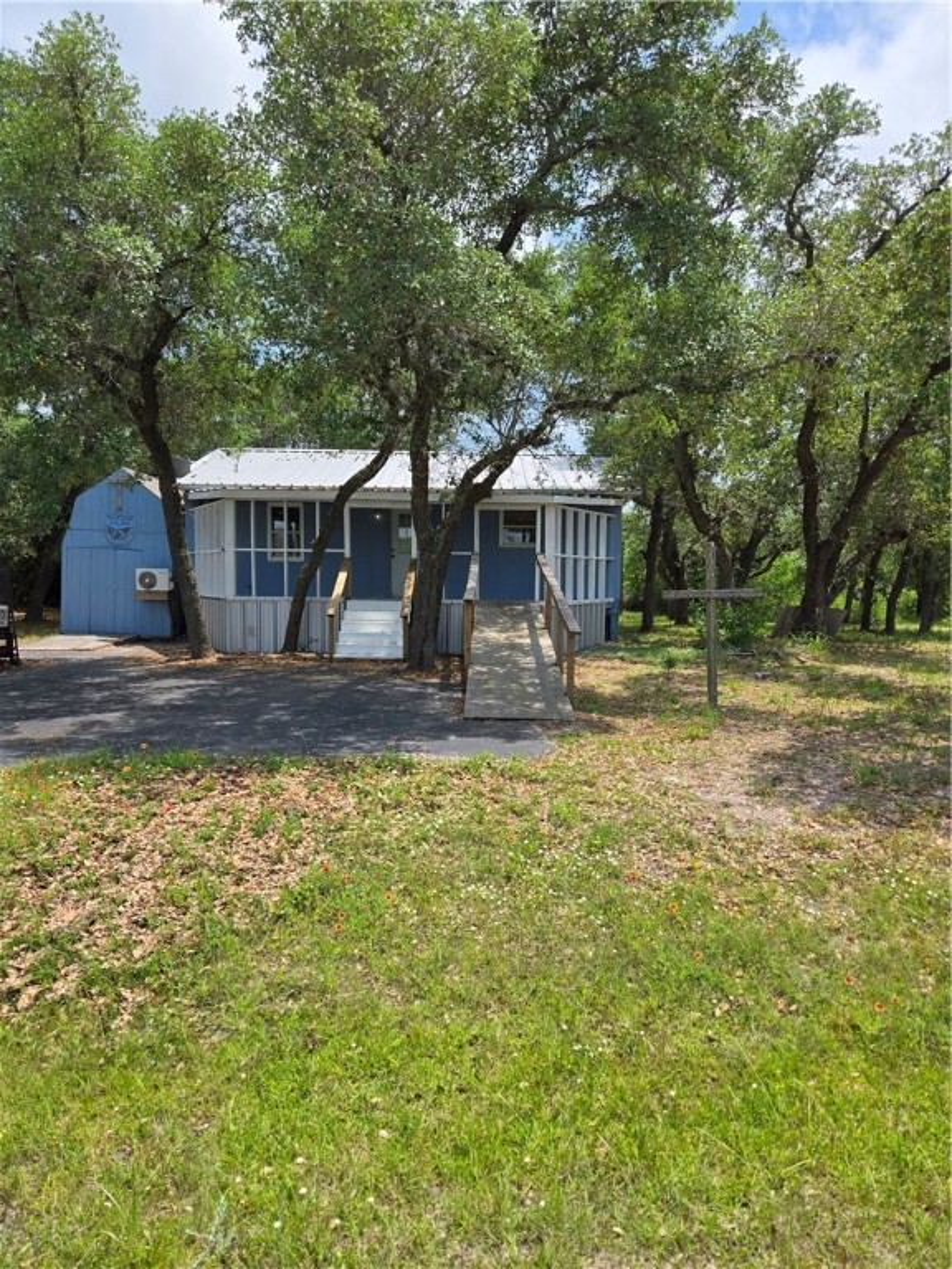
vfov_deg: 73.9
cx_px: 476
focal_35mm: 23
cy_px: 634
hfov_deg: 58.9
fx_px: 843
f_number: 1.8
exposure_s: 1/2921
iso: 40
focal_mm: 5.4
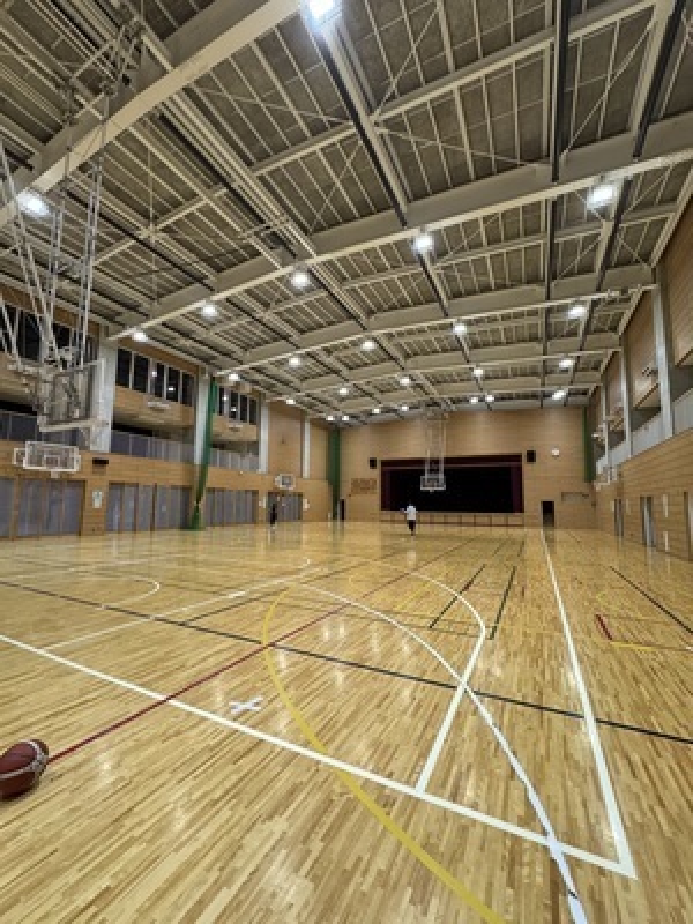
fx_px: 374
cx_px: 346
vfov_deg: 102.1
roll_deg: -0.9
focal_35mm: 14
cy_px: 462
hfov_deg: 85.7
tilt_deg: +6.7
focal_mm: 2.22
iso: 250
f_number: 2.2
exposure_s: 1/99
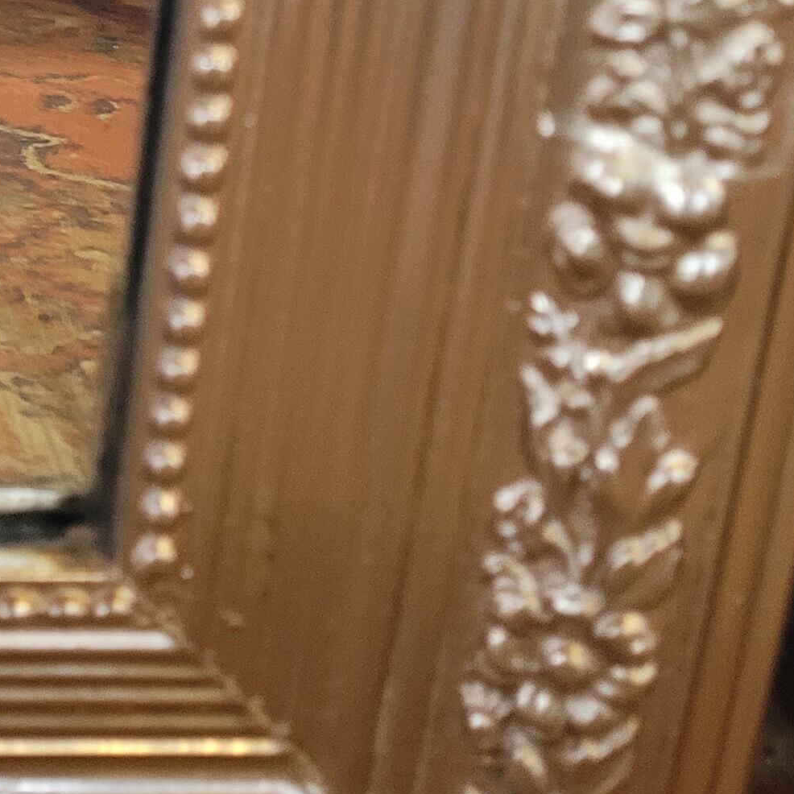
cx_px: -77
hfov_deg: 17.8
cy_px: -208
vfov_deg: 17.5
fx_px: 2439
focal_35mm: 94
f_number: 1.8
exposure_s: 1/50
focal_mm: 5.4
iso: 400
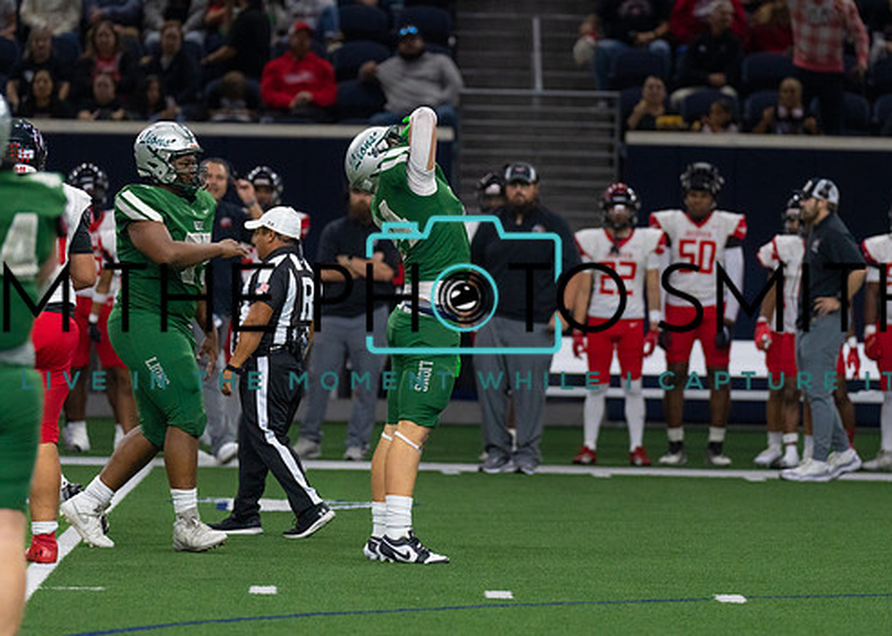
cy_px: 263
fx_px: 8407
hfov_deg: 6.1
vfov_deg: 4.3
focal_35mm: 332
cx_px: 430
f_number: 2.8
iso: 1600
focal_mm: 200
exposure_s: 1/1250
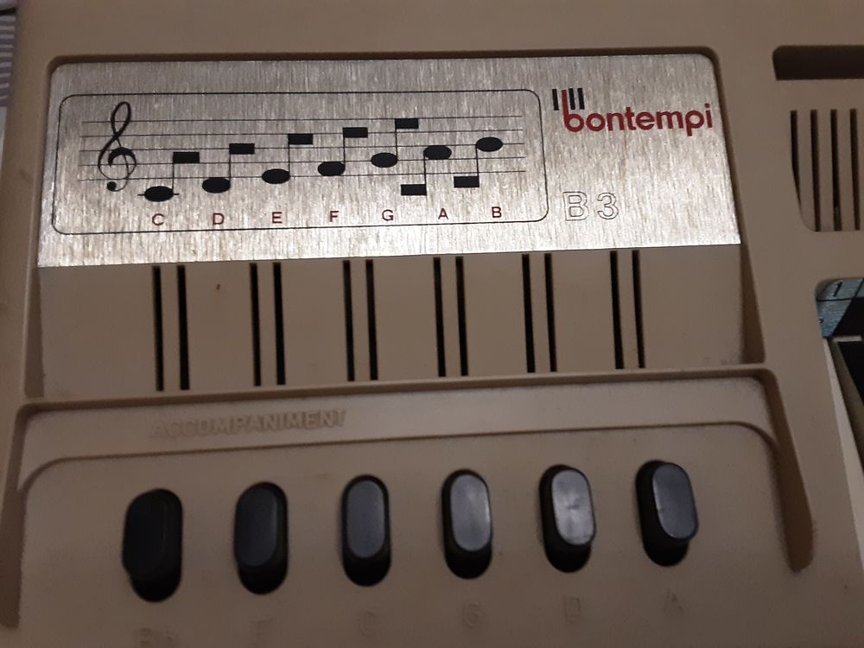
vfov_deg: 49.7
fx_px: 699
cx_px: 432
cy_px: 324
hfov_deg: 63.4
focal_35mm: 28
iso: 250
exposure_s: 1/25
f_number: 1.9
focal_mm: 2.9
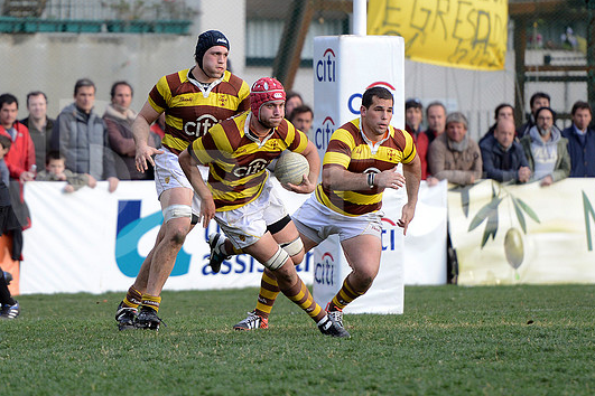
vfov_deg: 6.4
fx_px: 3520
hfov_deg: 9.7
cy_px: 183
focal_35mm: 213
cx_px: 281
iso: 640
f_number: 2.8
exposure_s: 1/640
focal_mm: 195
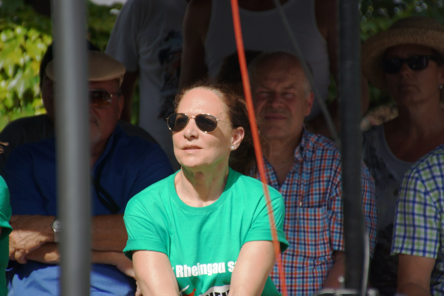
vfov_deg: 3.3
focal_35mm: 420
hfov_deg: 4.9
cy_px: 148
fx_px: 5179
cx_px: 222
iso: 200
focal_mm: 280
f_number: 6.7
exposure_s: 1/500
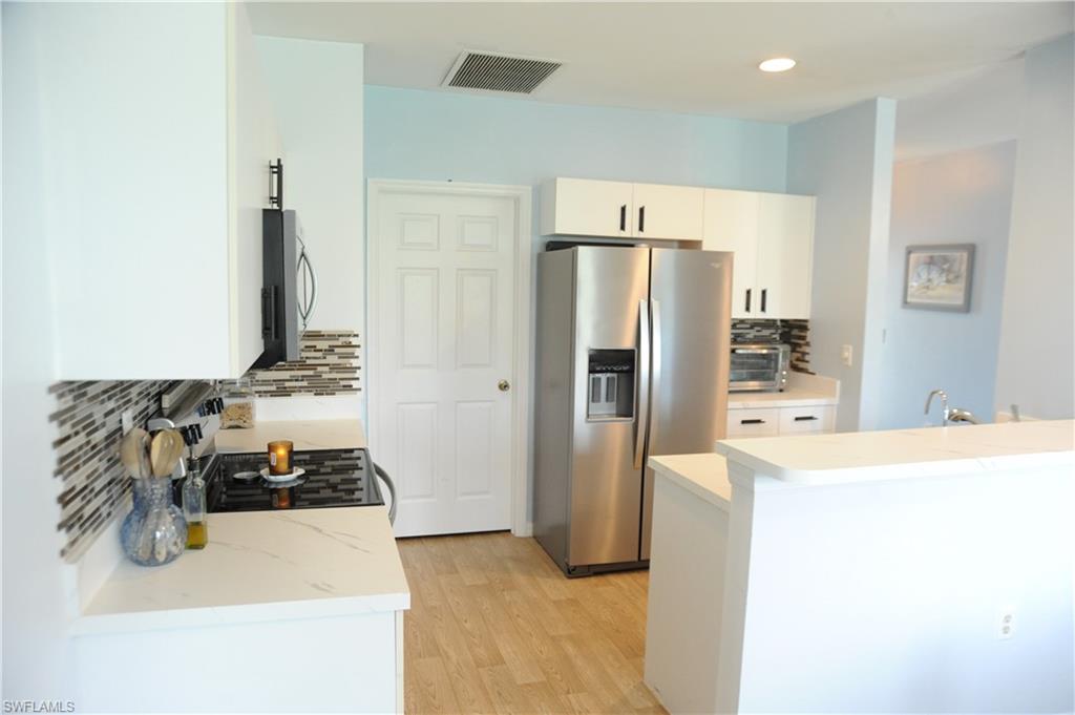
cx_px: 538
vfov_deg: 53.1
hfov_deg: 73.8
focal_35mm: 24
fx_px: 716
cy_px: 358
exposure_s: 1/60
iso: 2500
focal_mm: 24
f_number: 5
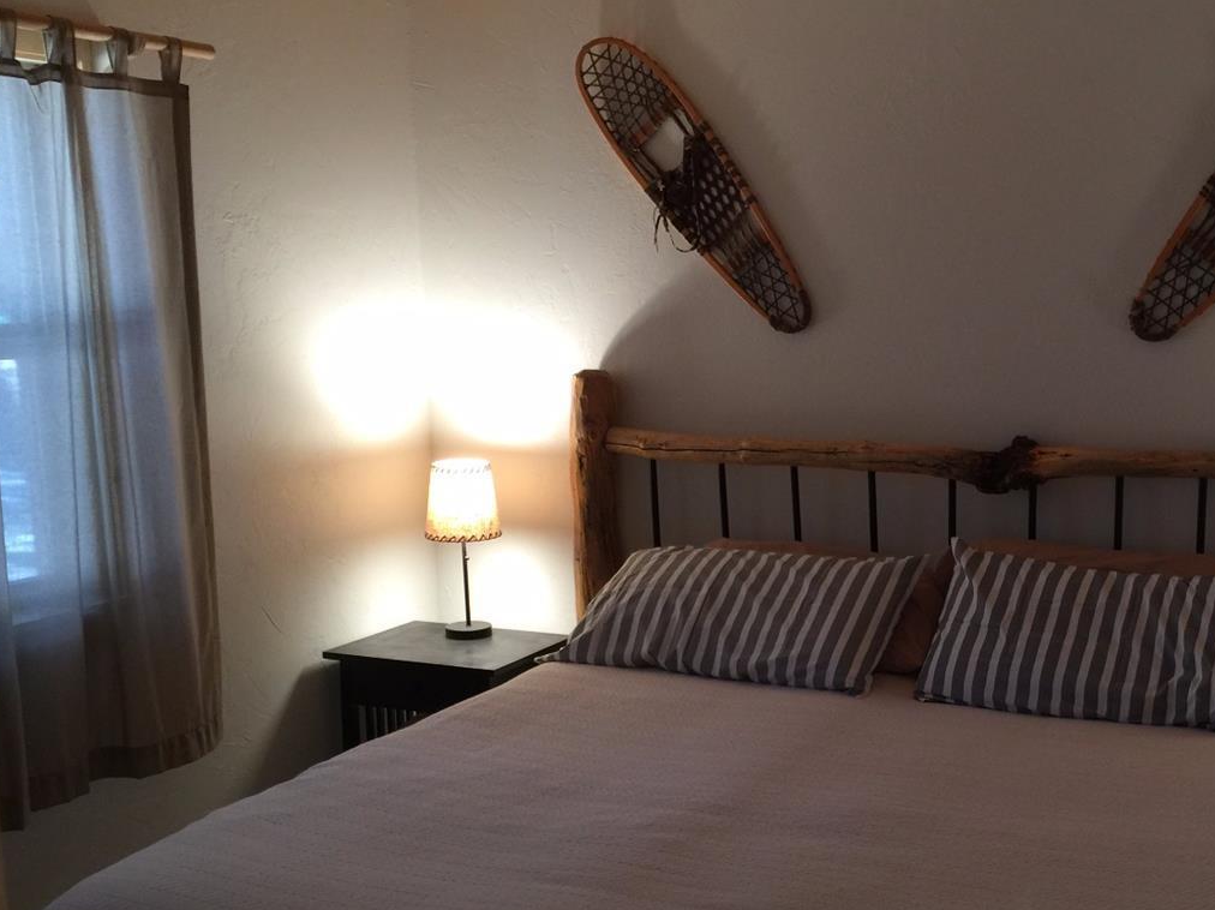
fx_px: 1509
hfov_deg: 42.9
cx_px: 864
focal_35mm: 43
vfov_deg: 33.4
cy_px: 577
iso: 50
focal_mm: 4.15
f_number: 2.2
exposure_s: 1/15
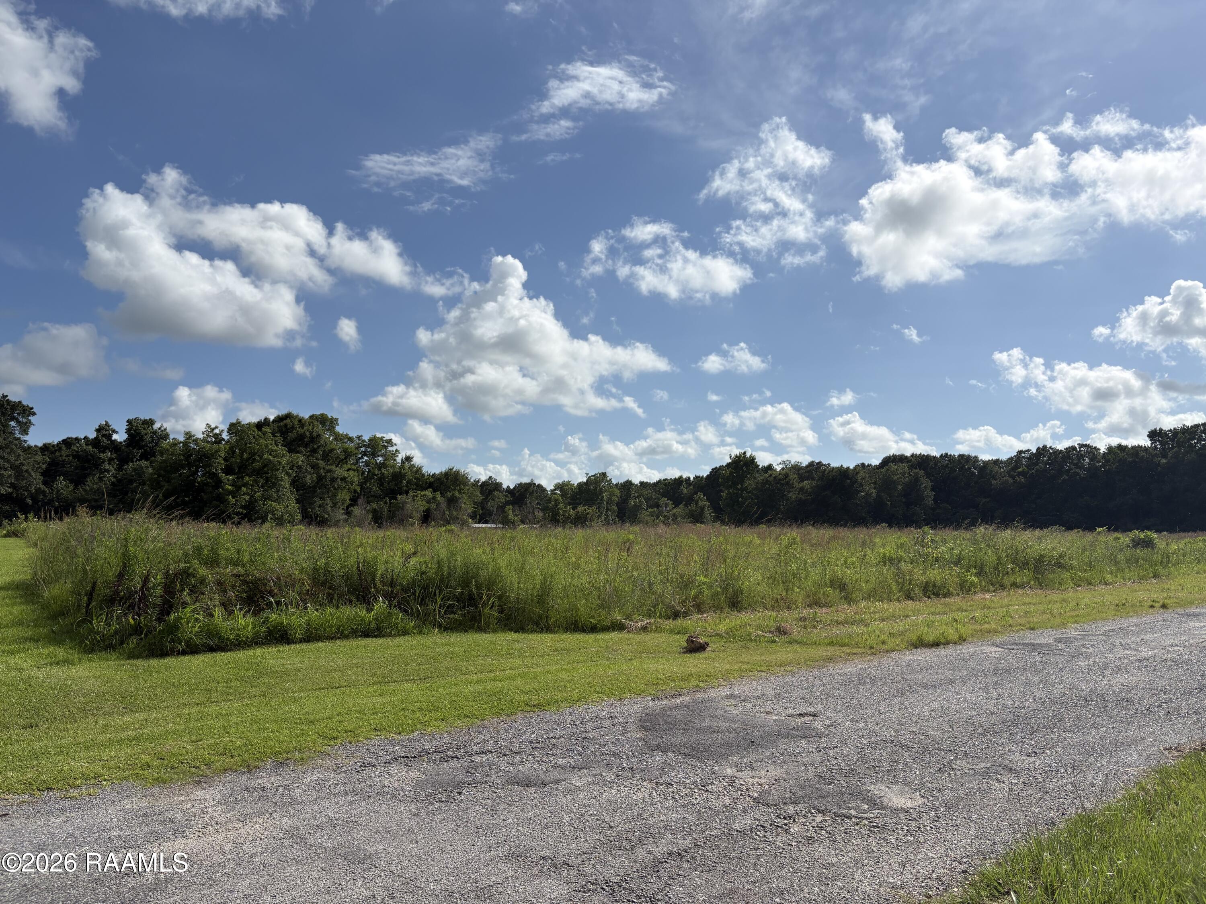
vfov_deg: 53.1
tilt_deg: +4.7
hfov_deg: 67.3
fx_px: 906
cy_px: 452
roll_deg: -0.7
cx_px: 603
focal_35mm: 26
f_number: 1.6
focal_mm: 5.96
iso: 50
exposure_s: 1/8850
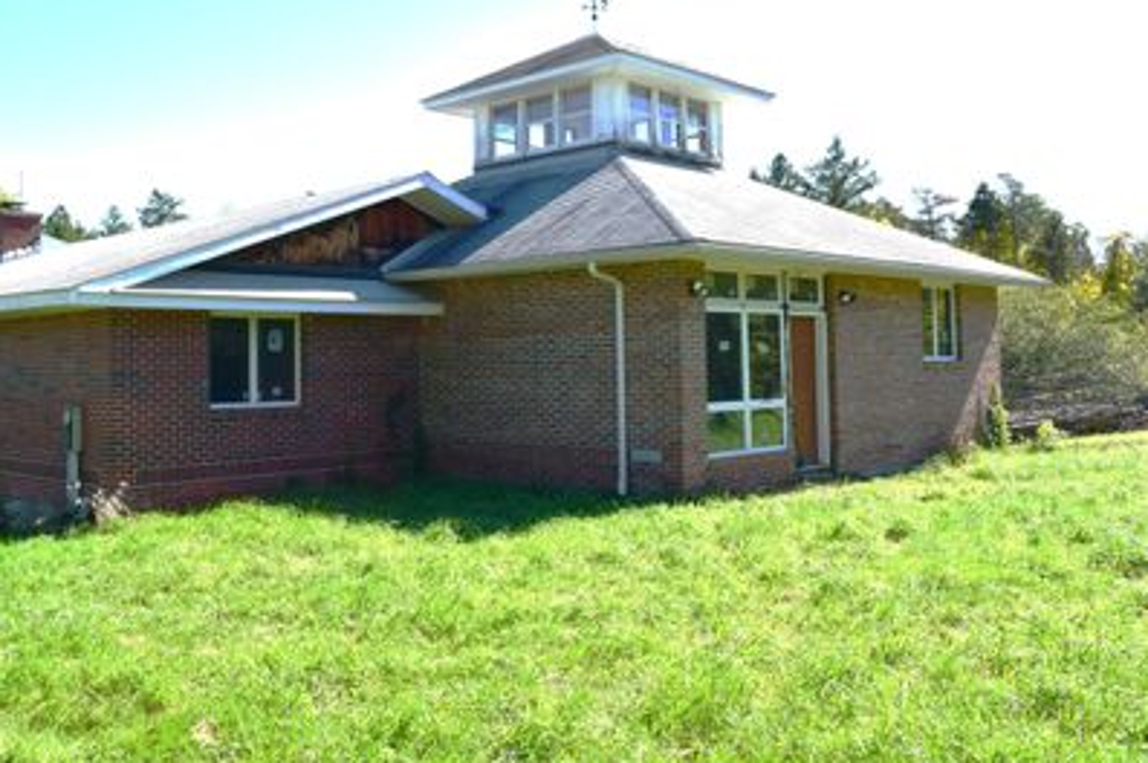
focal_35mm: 34
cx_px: 442
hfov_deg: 55.3
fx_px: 1083
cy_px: 305
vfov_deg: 38.7
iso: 400
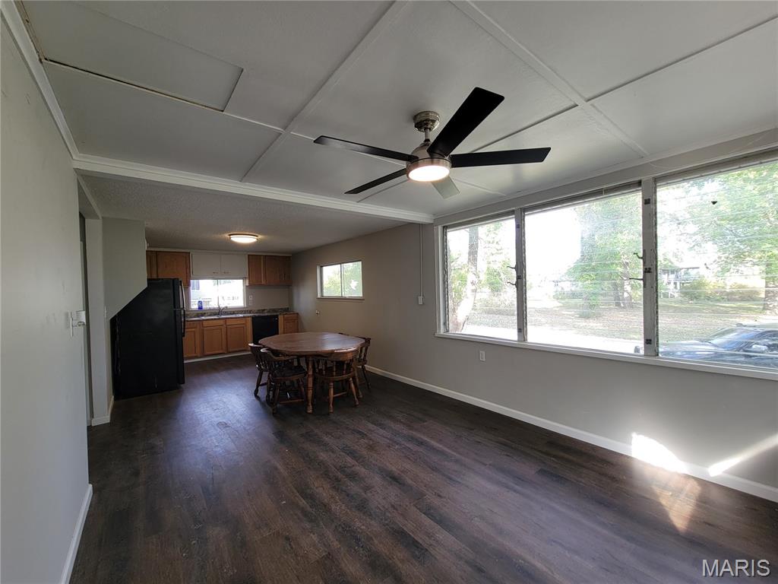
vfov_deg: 89.9
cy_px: 292
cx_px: 389
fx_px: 292
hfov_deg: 106.2
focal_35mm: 13
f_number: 2.2
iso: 80
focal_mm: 2.2
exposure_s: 1/120
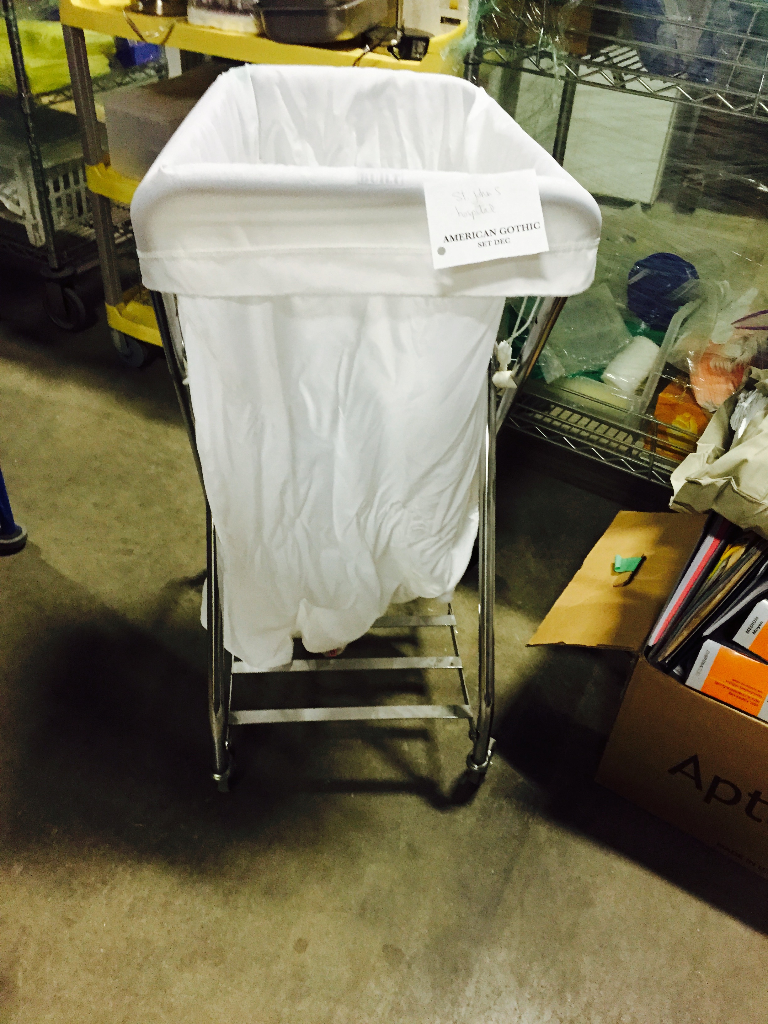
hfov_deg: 48.2
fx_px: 858
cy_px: 512
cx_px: 384
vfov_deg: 61.7
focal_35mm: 29
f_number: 2.2
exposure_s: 1/30
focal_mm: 4.15
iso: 250
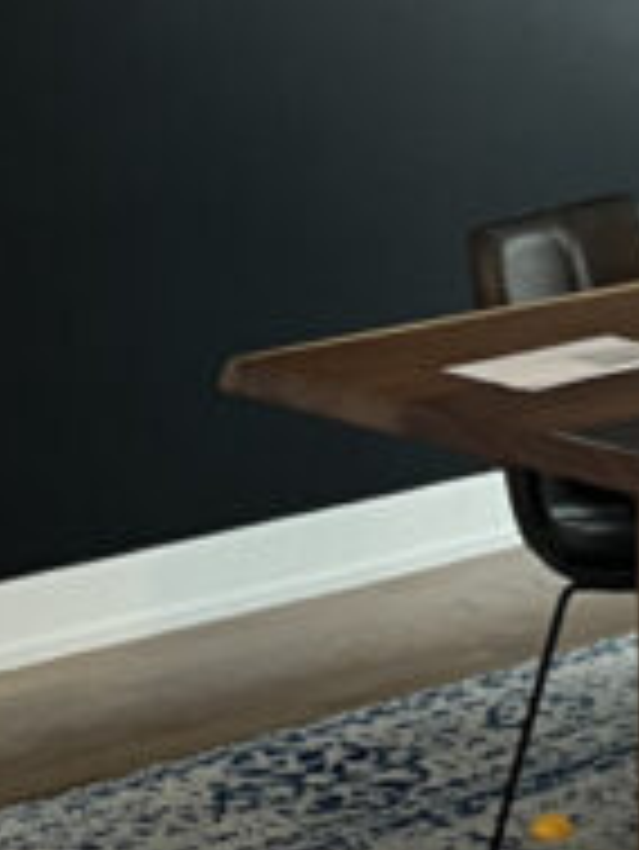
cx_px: 990
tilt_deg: -9.4
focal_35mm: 141
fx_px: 3467
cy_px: 274
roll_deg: -0.4
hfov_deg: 10.2
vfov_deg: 14.0
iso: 200
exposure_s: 1/60
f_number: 1.5
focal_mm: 5.7
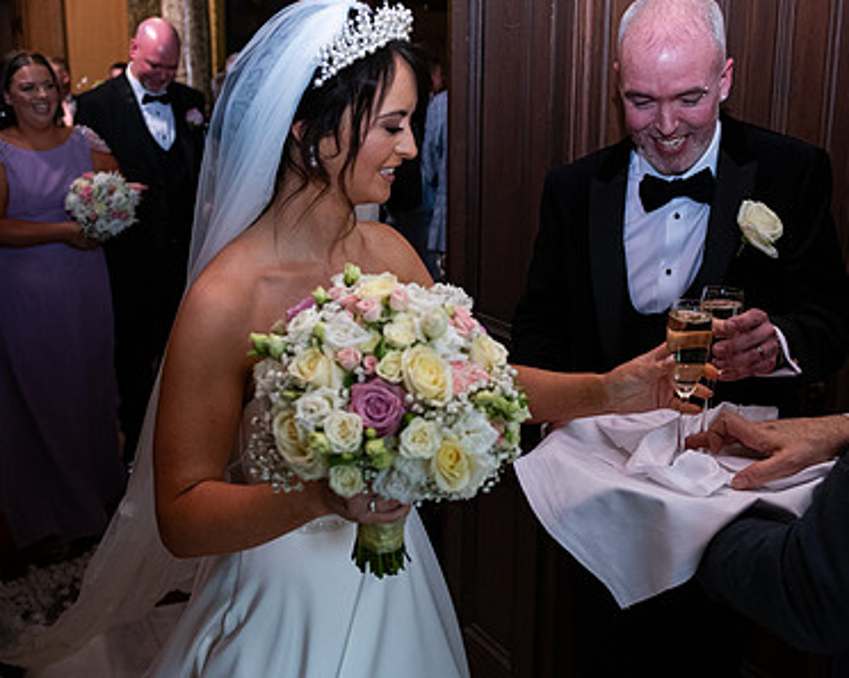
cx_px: 470
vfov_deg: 36.4
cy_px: 334
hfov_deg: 44.8
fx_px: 1029
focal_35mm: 41
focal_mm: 28
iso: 1000
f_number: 3.5
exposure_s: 1/160
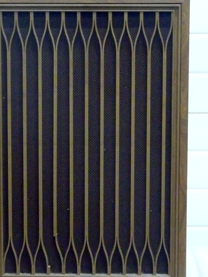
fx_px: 1121
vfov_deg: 14.1
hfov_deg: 10.6
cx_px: 83
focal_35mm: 140
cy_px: 134
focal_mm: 10.3
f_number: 4
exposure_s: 1/13
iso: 800
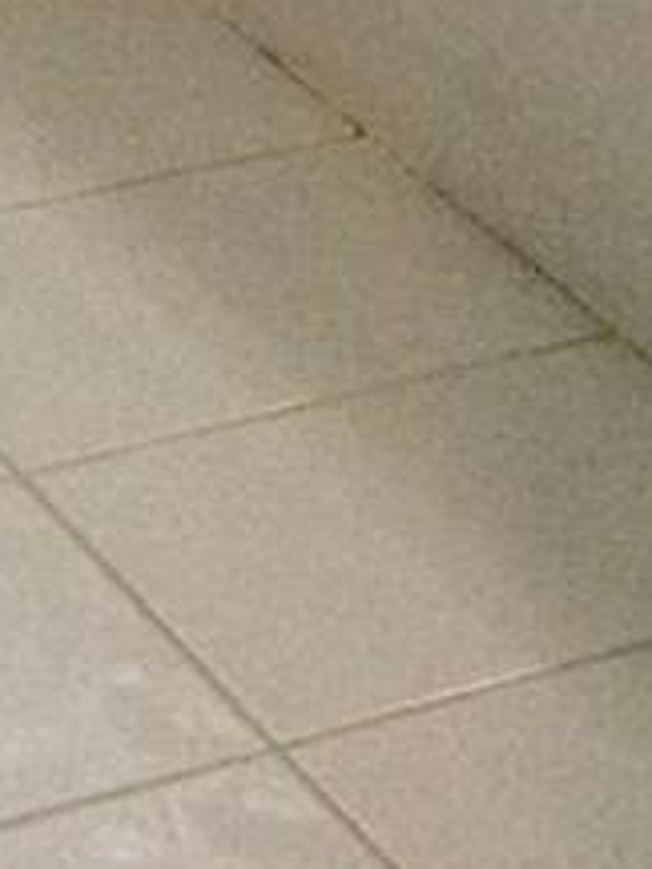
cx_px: -229
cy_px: -978
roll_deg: +0.1
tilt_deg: -13.8
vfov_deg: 11.0
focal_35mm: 161
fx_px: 4043
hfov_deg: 9.1
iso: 160
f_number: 2.2
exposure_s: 1/30
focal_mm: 4.15
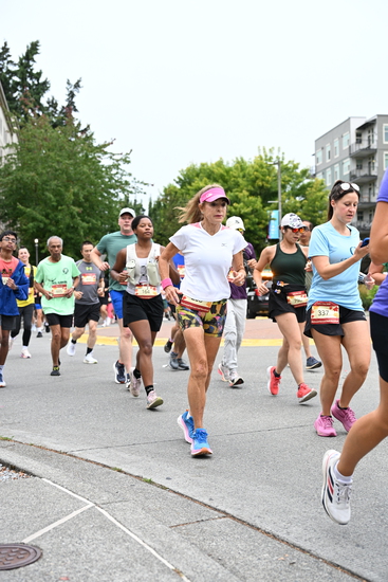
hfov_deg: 27.5
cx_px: 194
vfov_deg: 40.3
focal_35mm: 49
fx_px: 792
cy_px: 291
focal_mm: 49
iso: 1600
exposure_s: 1/800
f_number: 4
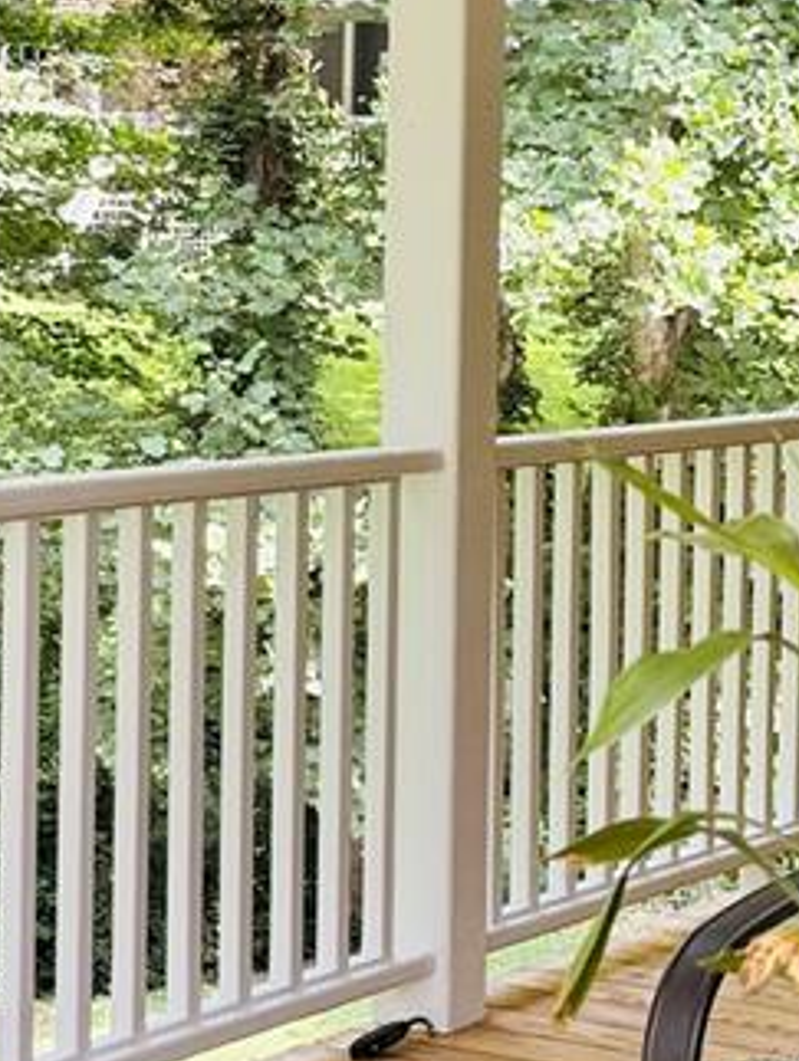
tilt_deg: -3.3
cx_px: 378
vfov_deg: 17.2
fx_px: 3502
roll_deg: -1.1
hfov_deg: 13.0
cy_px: 470
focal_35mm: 114
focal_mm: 6.76
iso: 64
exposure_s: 1/286
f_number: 1.78
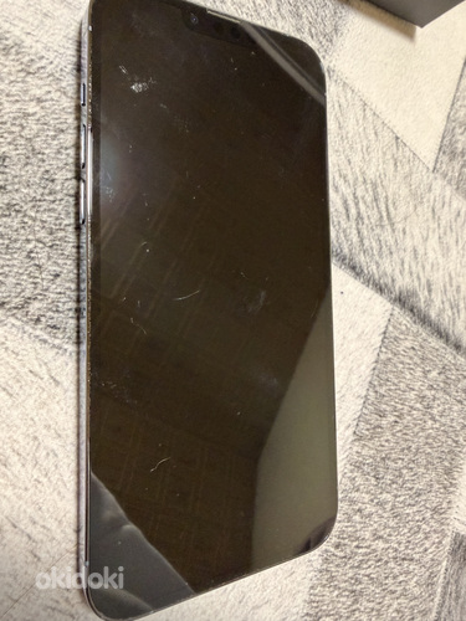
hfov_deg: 56.8
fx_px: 431
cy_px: 310
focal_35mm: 24
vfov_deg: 71.6
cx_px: 233
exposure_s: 1/60
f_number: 2.2
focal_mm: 2.22
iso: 500
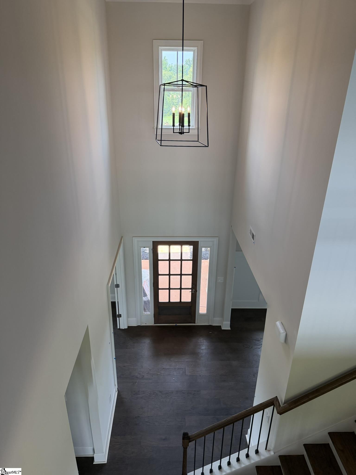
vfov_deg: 71.6
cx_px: 178
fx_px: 329
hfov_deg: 56.8
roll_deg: -1.0
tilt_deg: -25.5
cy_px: 238
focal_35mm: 24
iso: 200
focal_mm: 6.76
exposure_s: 1/234
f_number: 1.78
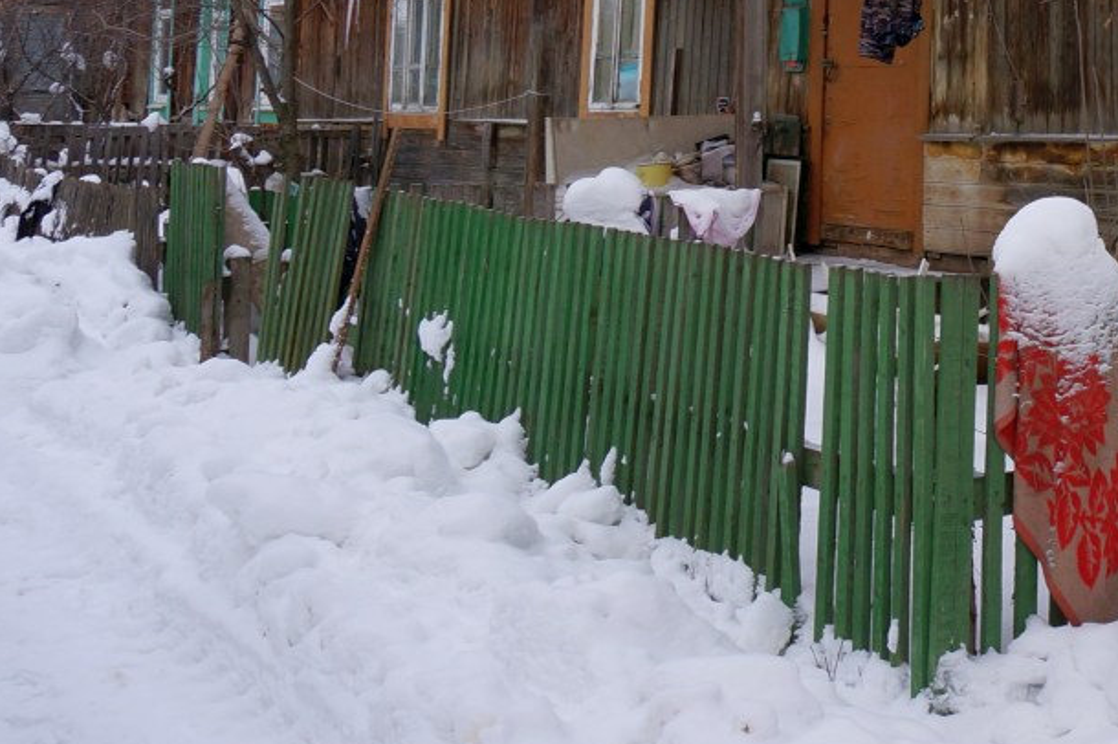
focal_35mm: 59
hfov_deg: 30.8
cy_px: -74
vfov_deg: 21.8
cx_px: 1189
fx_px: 1831
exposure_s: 1/80
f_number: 9
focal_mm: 16
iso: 100
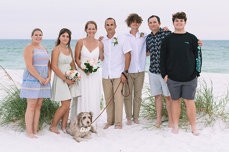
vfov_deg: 16.9
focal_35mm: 81
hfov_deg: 25.1
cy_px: 70
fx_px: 515
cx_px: 114
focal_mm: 70
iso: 2500
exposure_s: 1/1600
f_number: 5
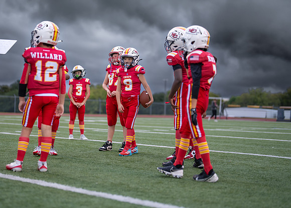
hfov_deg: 29.0
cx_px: 123
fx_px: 562
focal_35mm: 68
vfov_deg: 20.9
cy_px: 93
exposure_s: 1/1000
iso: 160
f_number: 1.2
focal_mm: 50
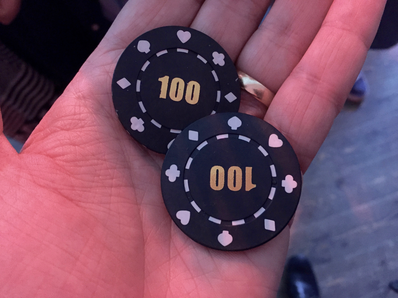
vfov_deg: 48.2
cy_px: 149
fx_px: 333
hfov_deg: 61.7
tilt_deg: -73.8
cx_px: 199
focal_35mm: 29
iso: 400
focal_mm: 4.15
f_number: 2.2
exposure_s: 1/17
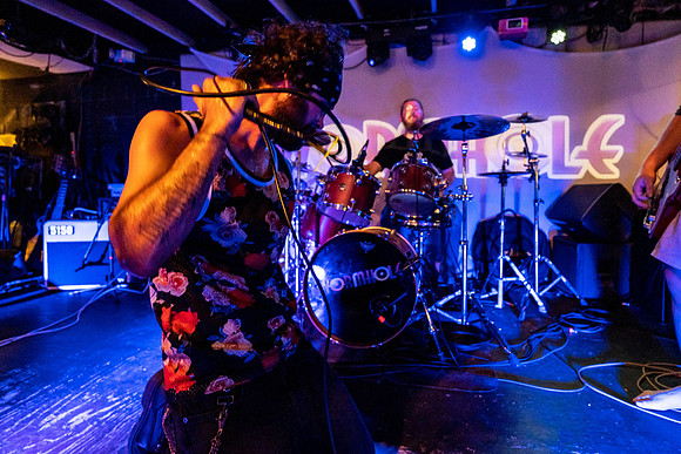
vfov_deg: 67.0
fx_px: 341
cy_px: 193
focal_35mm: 18
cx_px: 384
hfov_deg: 89.5
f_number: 2.8
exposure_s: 1/160
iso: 3200
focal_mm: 14
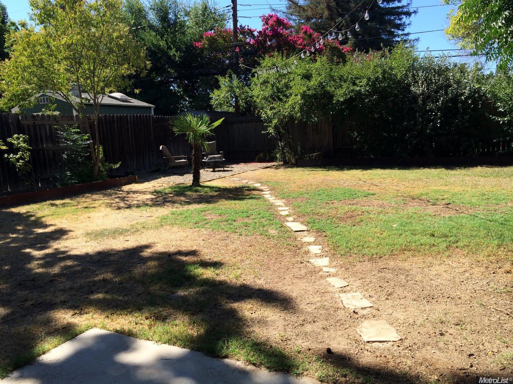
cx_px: 256
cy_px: 192
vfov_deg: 48.2
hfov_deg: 61.7
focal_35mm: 29
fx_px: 430
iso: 32
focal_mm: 4.15
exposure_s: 1/1001
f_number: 2.2
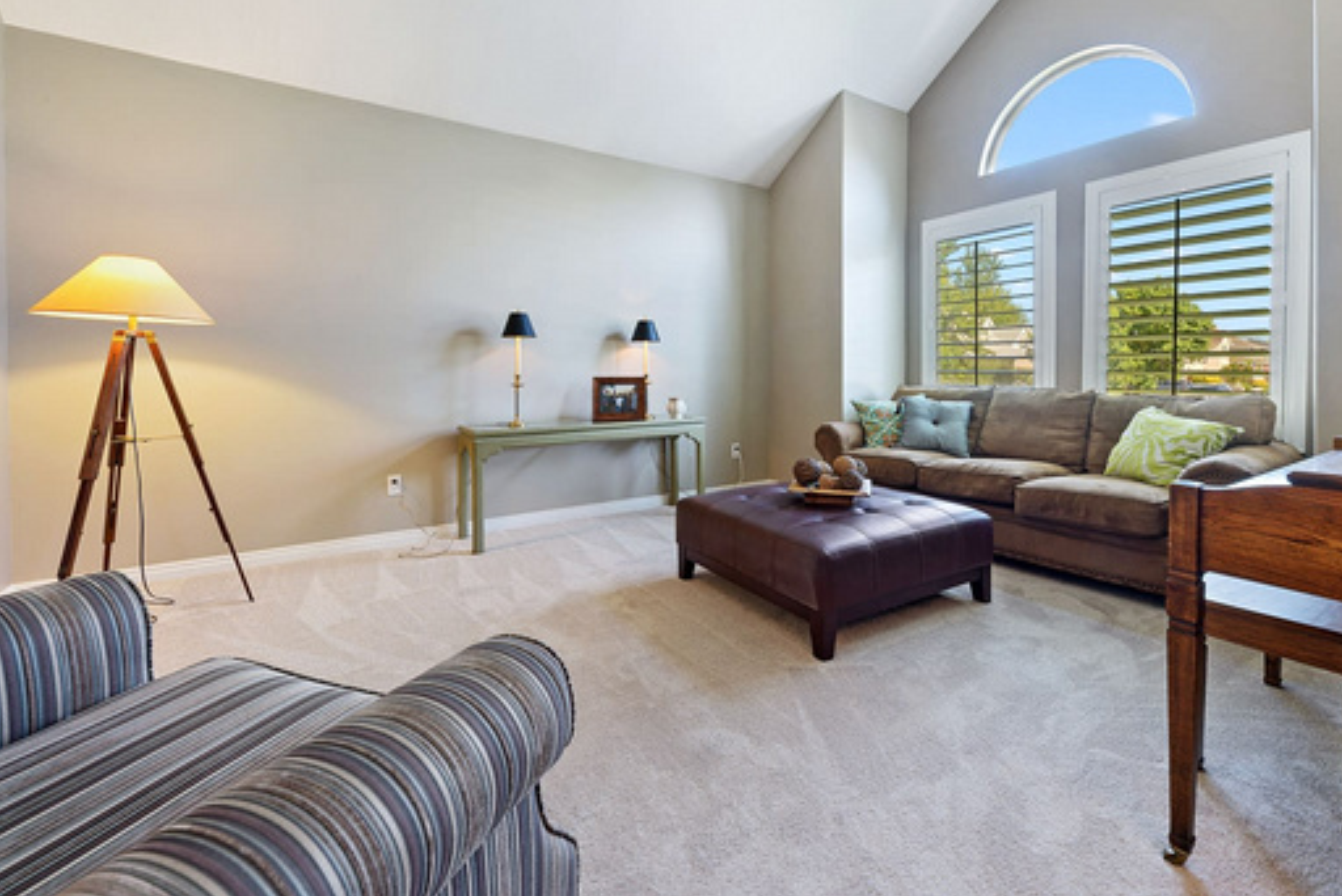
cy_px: 386
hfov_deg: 100.3
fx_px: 559
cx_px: 700
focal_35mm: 15
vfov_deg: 77.0
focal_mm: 12
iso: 100
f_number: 8
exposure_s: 1/1.67
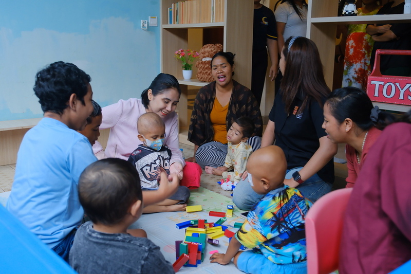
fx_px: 422
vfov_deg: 35.9
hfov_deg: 51.9
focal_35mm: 37
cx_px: 206
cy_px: 137
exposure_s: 1/200
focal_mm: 24.9
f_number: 3.6
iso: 800
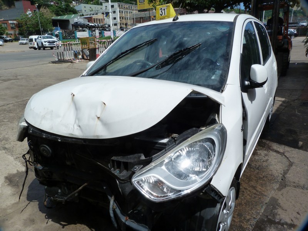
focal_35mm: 25
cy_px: 116
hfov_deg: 69.4
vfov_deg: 54.9
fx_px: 222
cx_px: 154
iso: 125
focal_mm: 4.5
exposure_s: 1/640
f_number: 5.6
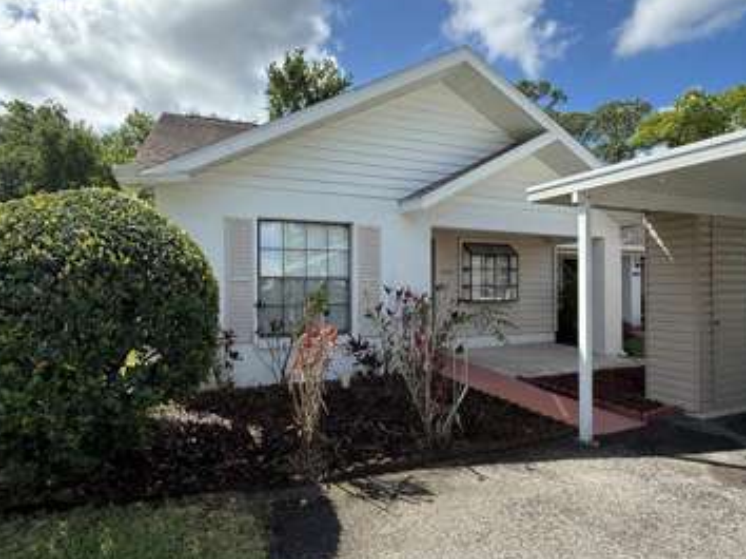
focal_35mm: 19
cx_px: 337
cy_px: 289
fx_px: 409
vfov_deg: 68.6
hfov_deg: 84.5
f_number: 2.2
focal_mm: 2.22
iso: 50
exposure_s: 1/779
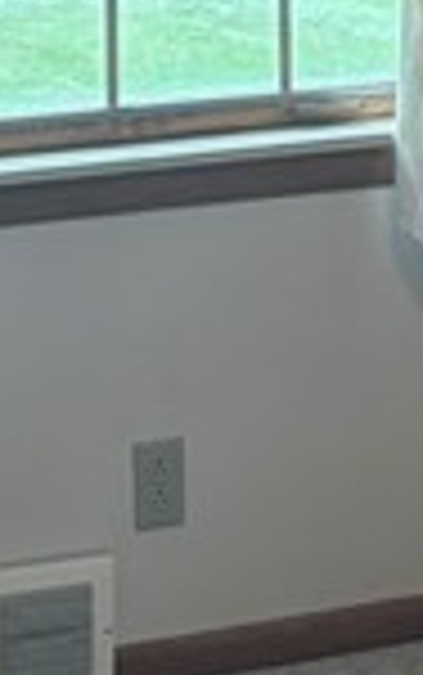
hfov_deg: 7.0
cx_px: 320
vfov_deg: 10.7
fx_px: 3461
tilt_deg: -1.8
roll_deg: +0.8
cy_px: -392
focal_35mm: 188
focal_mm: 5.96
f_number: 1.6
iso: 160
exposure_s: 1/120
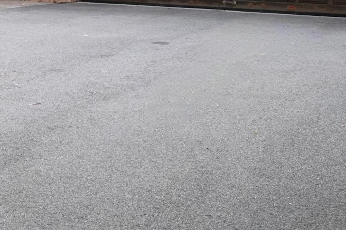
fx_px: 947
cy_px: -77
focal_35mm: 99
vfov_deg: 13.3
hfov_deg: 20.2
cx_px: 21
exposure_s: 1/160
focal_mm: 21
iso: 1600
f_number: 4
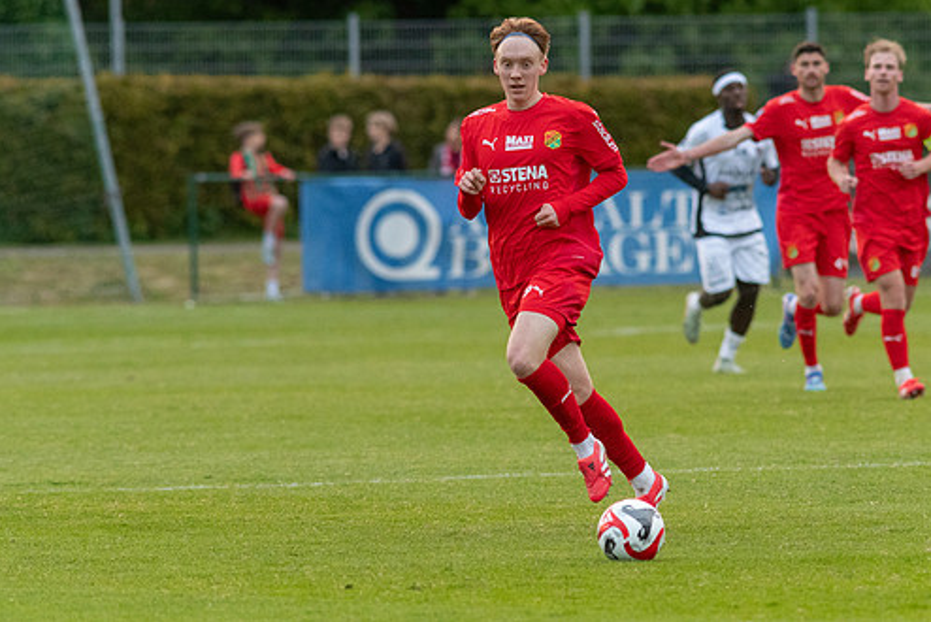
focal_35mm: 528
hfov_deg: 3.9
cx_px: 514
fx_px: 13662
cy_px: 259
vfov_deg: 2.6
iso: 3600
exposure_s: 1/1250
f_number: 4
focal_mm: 300
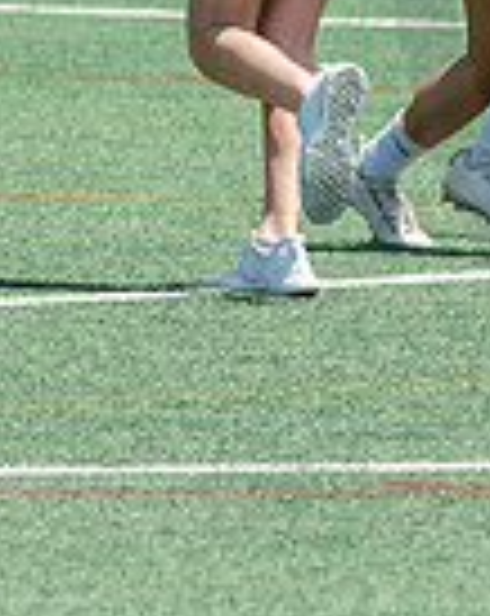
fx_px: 22663
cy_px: -301
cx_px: 470
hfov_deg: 1.2
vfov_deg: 1.6
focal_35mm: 1246
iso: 400
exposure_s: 1/1600
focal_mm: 200
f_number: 5
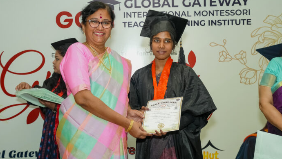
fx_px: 471
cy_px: 73
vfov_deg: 19.1
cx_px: 135
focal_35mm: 63
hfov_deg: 33.3
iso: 800
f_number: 5.6
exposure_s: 1/125
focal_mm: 54
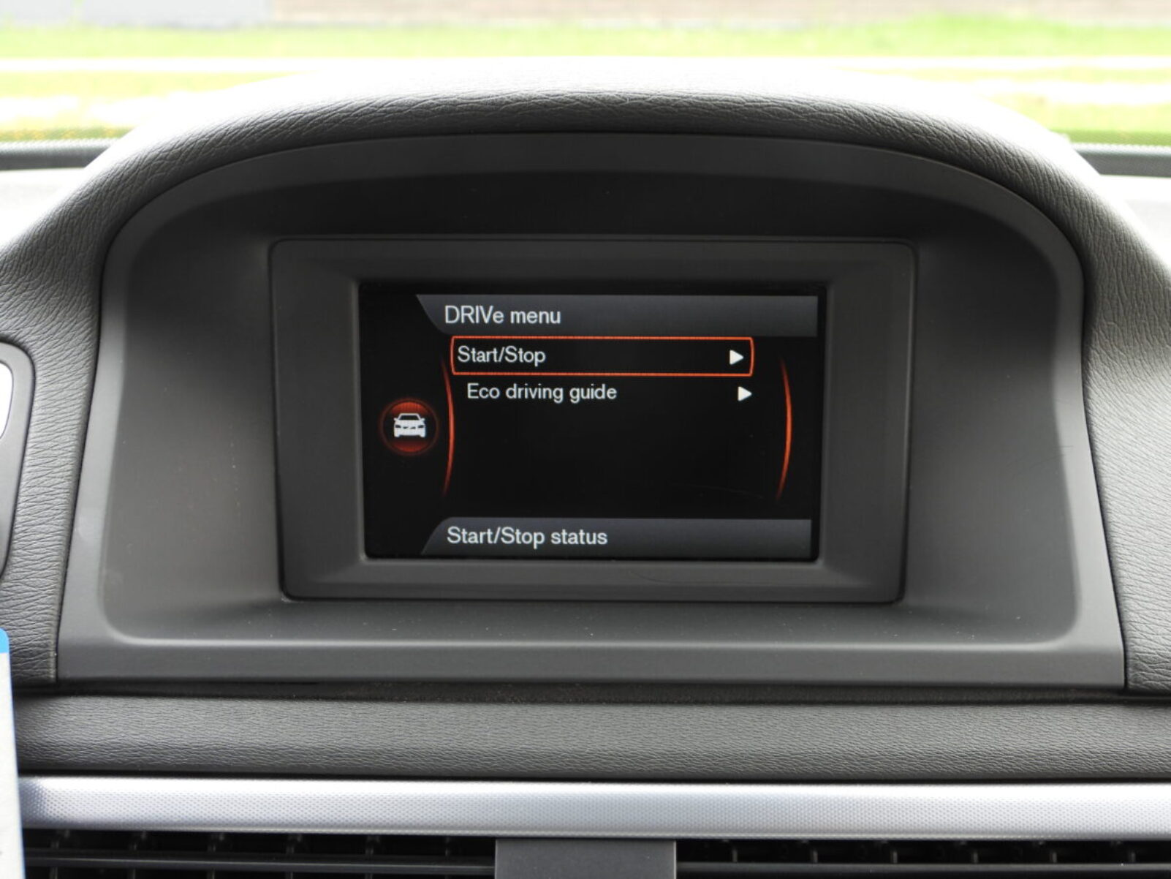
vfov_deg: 26.6
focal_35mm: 55
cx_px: 586
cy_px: 440
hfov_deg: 34.9
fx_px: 1861
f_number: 3.5
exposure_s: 1/40
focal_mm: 9.8
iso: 100
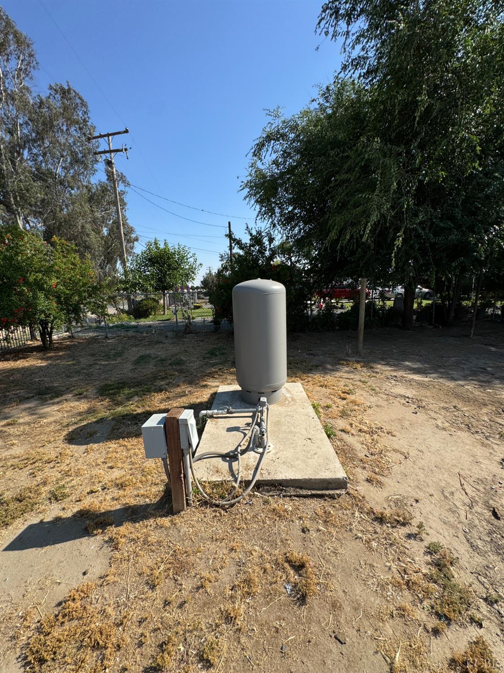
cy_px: 336
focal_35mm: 14
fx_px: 272
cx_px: 252
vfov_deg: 102.1
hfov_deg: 85.7
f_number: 2.2
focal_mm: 2.22
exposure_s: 1/2083
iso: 50
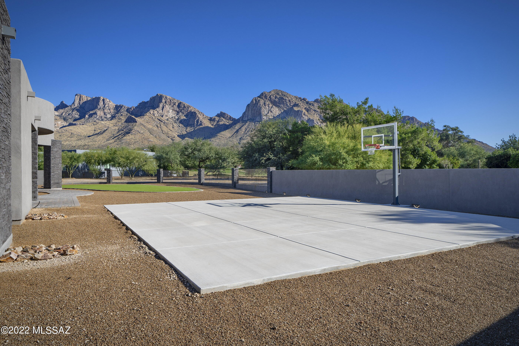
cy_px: 173
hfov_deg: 73.8
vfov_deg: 53.1
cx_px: 260
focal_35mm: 24
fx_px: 346
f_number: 9
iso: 100
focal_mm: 24
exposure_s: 1/200
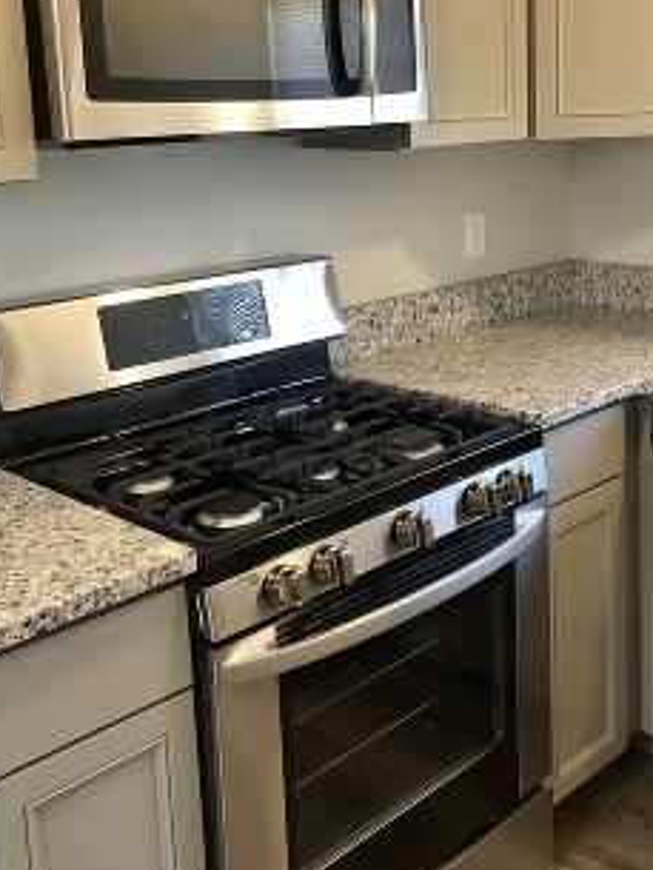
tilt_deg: -9.9
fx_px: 1106
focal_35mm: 44
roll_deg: +1.6
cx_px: 451
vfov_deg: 42.4
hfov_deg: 32.5
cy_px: 297
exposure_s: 1/15
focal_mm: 4
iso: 64
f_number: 1.8
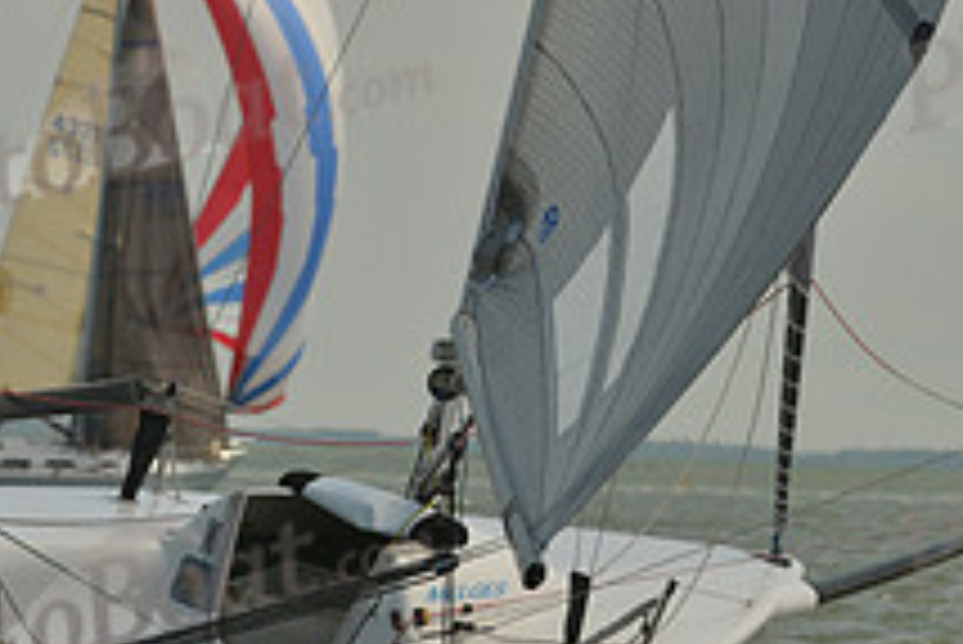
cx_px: 670
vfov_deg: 2.5
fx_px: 14508
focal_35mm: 542
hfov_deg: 3.8
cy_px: 313
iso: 400
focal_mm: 200
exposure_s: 1/1250
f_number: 9
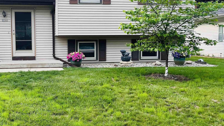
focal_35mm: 42
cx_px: 68
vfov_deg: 28.3
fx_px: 249
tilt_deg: -4.9
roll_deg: +0.8
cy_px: 60
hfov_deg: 47.3
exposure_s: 1/487
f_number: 1.6
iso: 50
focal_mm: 5.1
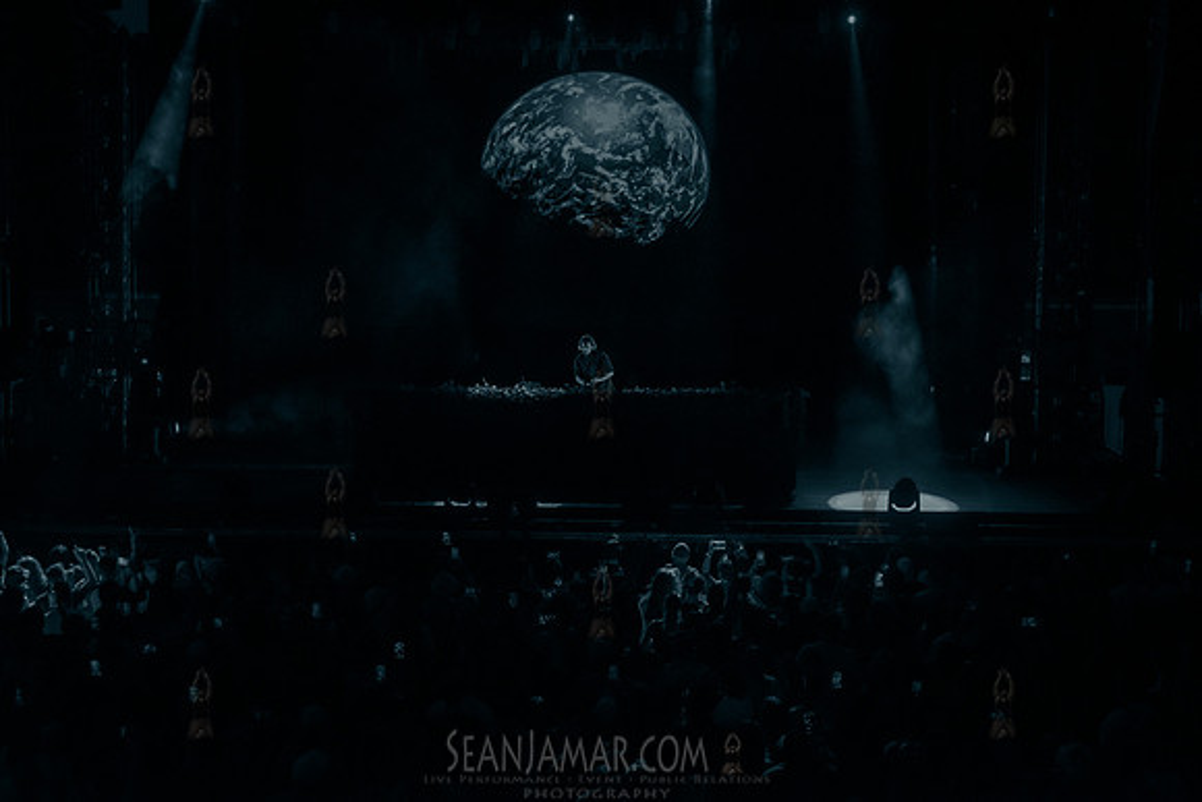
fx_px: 2398
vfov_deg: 19.0
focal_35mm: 72
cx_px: 601
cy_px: 401
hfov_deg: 28.1
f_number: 4.5
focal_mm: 70
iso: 6400
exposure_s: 1/400
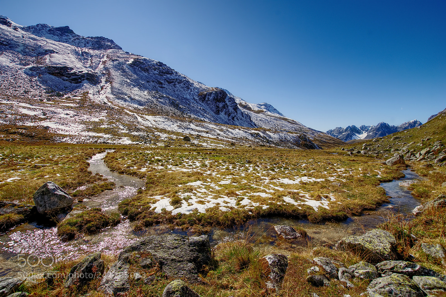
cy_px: 148
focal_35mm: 15
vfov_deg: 77.4
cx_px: 223
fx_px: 186
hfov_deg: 100.4
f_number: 8
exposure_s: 1/250
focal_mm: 10
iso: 100
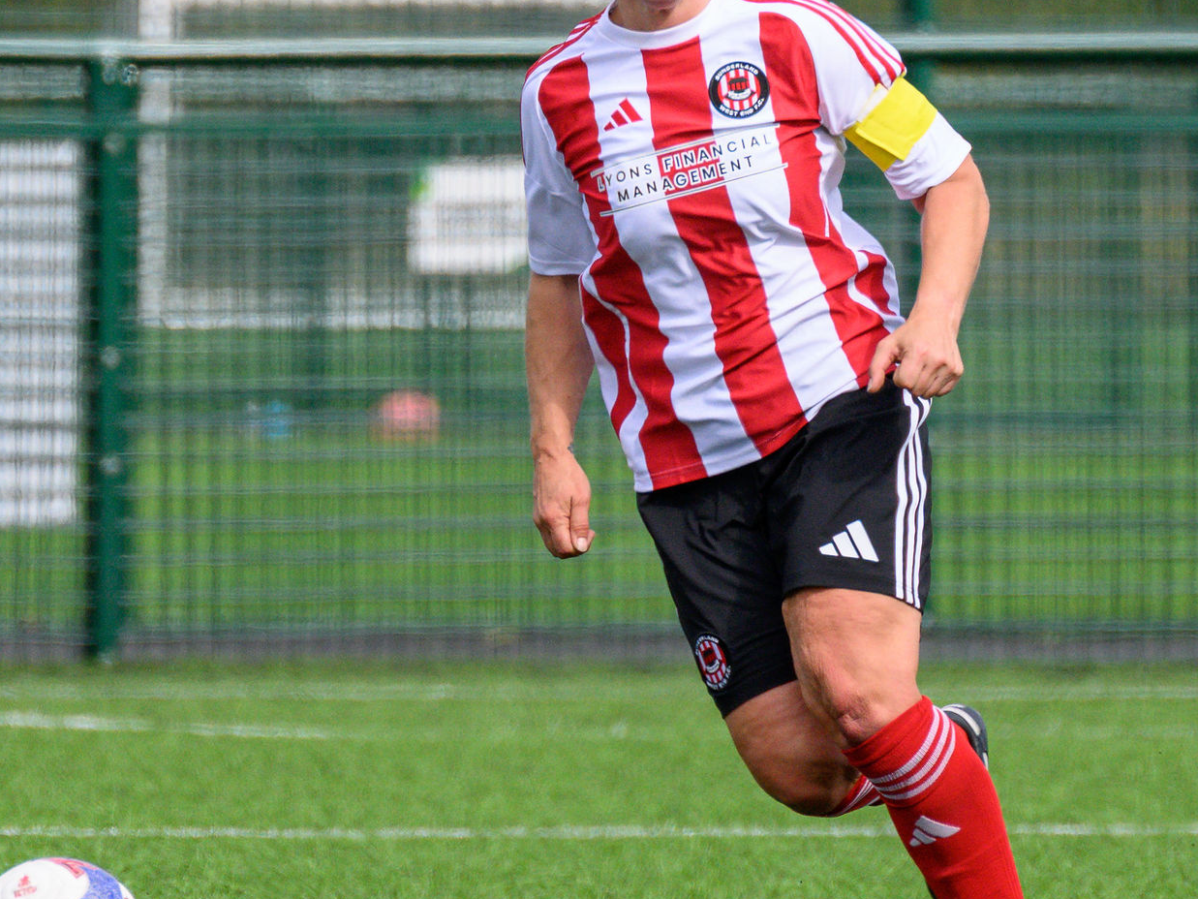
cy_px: 16
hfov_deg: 1.3
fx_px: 53337
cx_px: 785
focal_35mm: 1541
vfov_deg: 1.0
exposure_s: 1/1600
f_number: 5.6
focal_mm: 400
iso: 560
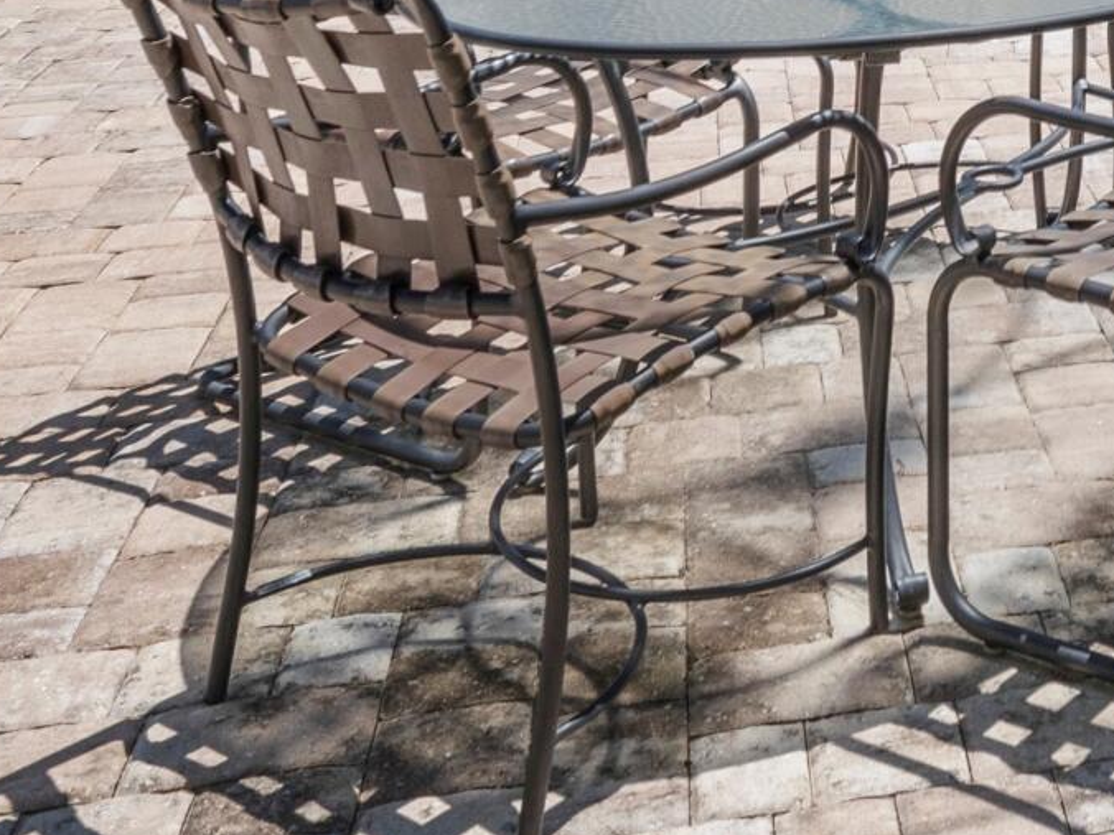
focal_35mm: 64
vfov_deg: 19.7
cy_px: -448
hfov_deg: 27.2
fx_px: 2060
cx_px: 1290
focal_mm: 10
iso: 100
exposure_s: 1/250
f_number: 8
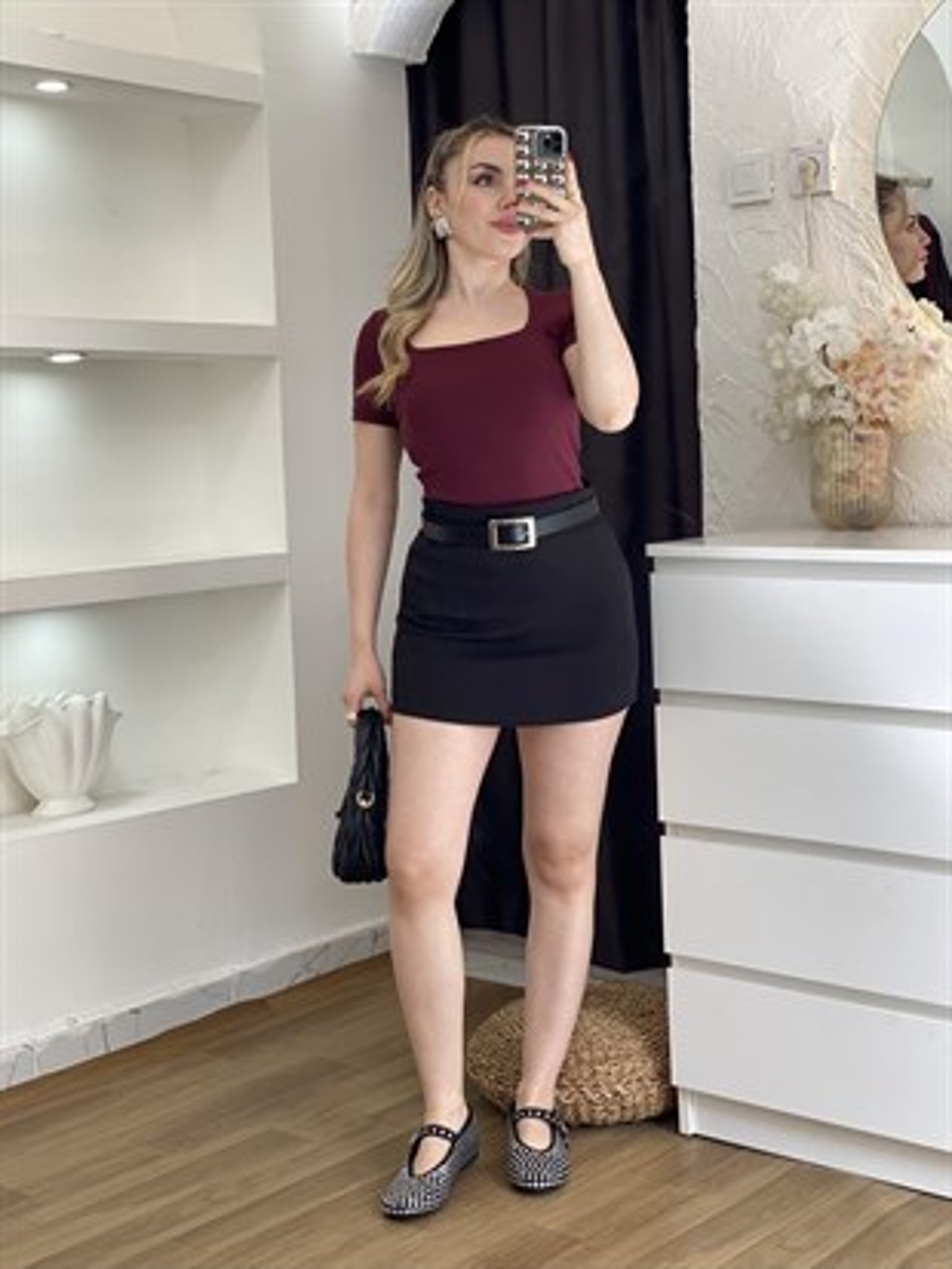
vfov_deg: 36.8
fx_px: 1906
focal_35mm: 52
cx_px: 476
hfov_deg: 28.0
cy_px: 634
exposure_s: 1/100
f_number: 2
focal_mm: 6
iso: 32
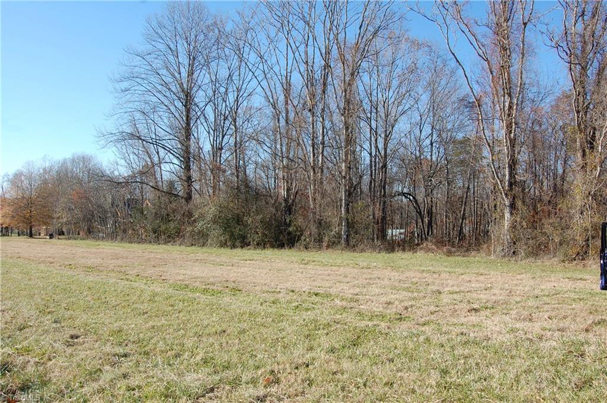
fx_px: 455
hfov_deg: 67.4
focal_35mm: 27
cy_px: 202
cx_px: 304
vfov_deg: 47.8
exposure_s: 1/250
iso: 200
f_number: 8
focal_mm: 18
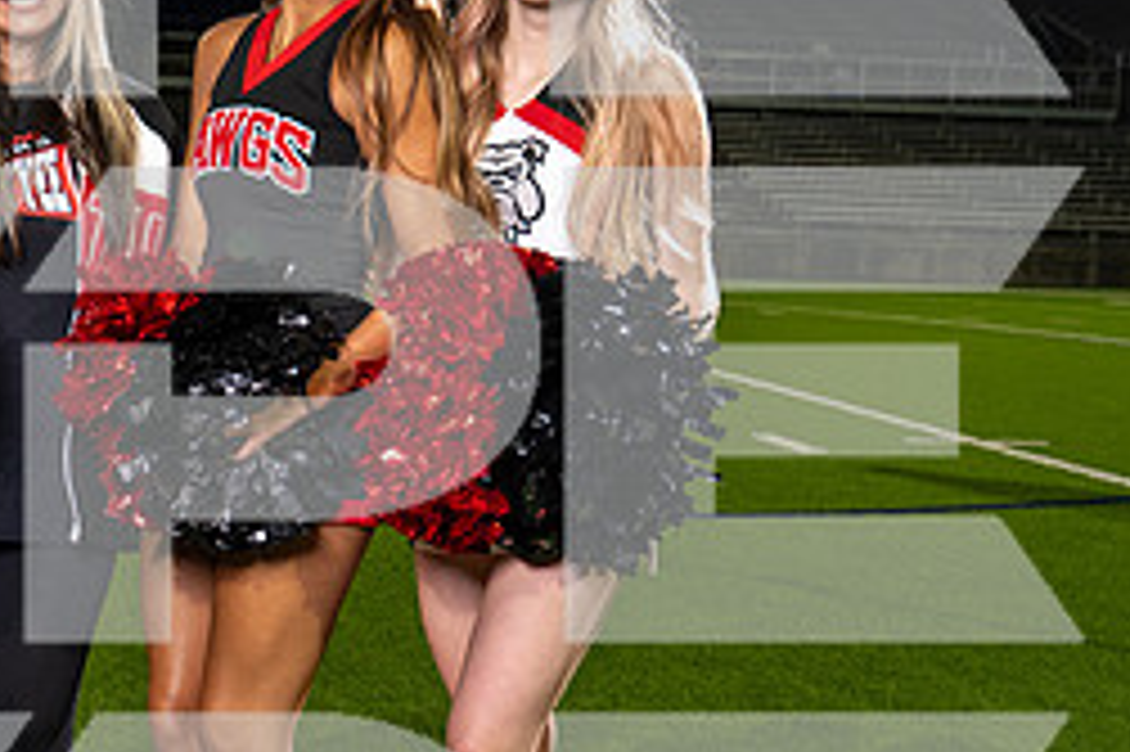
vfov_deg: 16.8
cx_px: -63
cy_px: 408
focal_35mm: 81
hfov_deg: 23.7
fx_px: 2541
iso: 640
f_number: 4.5
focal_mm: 35
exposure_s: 1/250
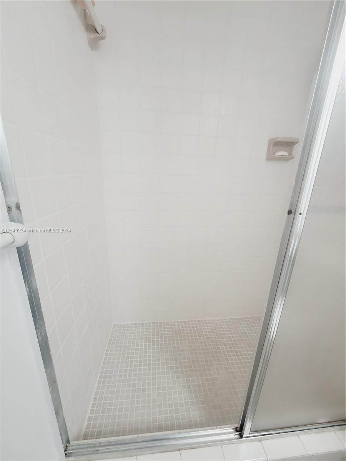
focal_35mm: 13
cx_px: 173
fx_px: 173
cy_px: 230
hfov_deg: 89.9
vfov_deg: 106.2
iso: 200
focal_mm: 2.2
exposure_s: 1/60
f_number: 2.2
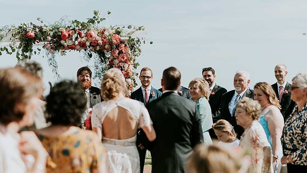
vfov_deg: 13.4
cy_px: 89
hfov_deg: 23.7
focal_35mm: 90
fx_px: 732
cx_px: 154
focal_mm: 85
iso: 160
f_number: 2.5
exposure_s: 1/2500
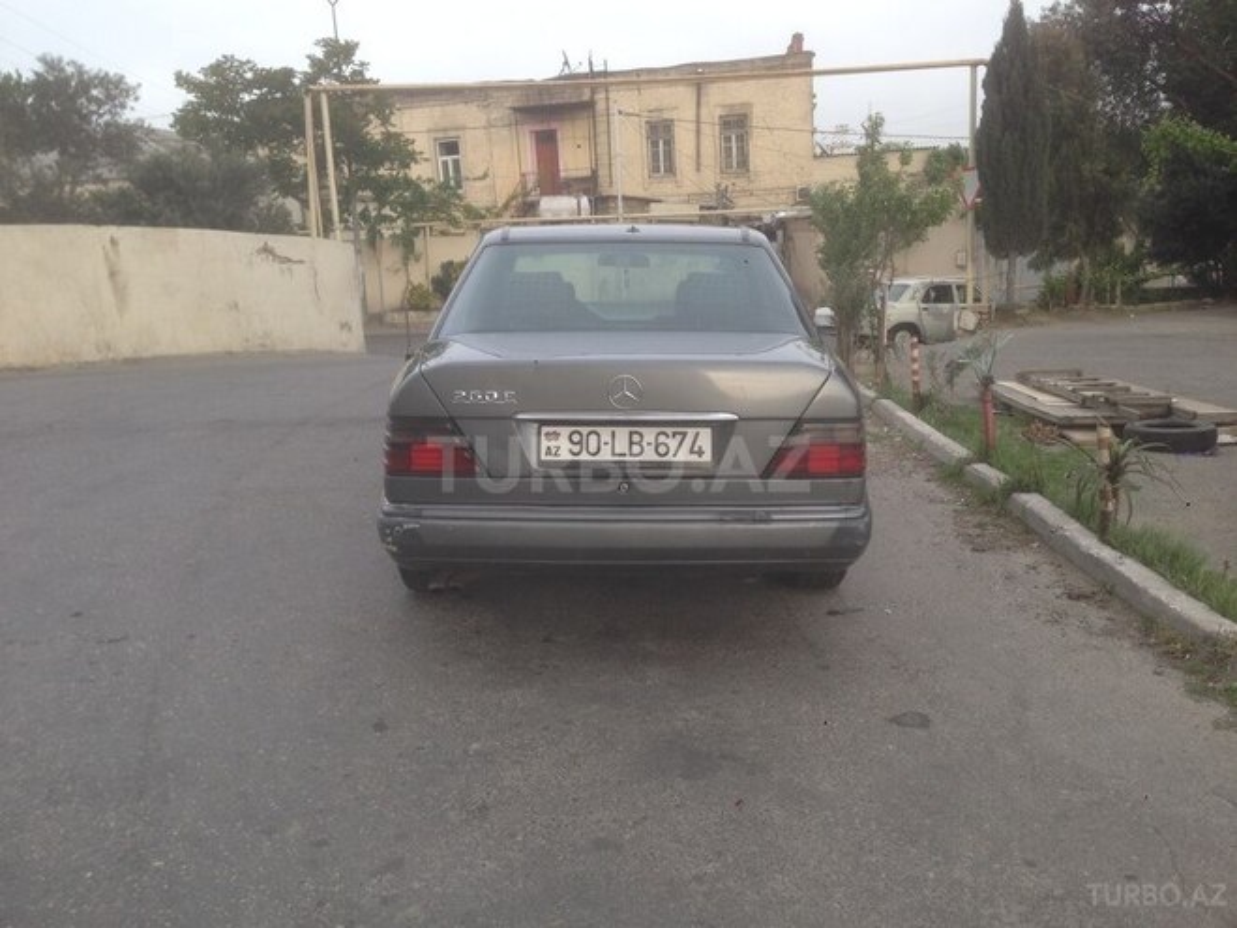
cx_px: 618
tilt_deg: -13.5
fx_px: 1179
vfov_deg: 42.9
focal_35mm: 33
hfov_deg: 55.4
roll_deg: +1.0
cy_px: 464
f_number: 2.4
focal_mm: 4.12
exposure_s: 1/221
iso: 50
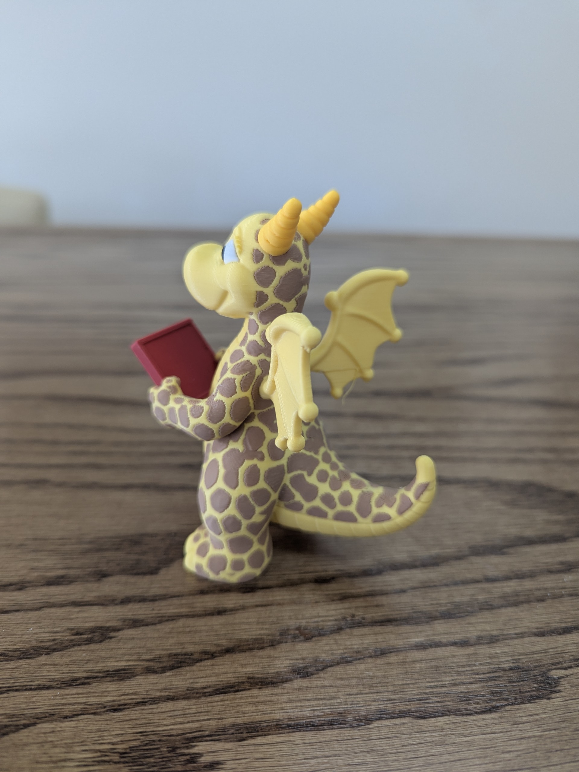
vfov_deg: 71.6
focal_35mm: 24
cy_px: 386
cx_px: 290
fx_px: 535
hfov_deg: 56.8
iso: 140
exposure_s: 1/120
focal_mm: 6.81
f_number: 1.85
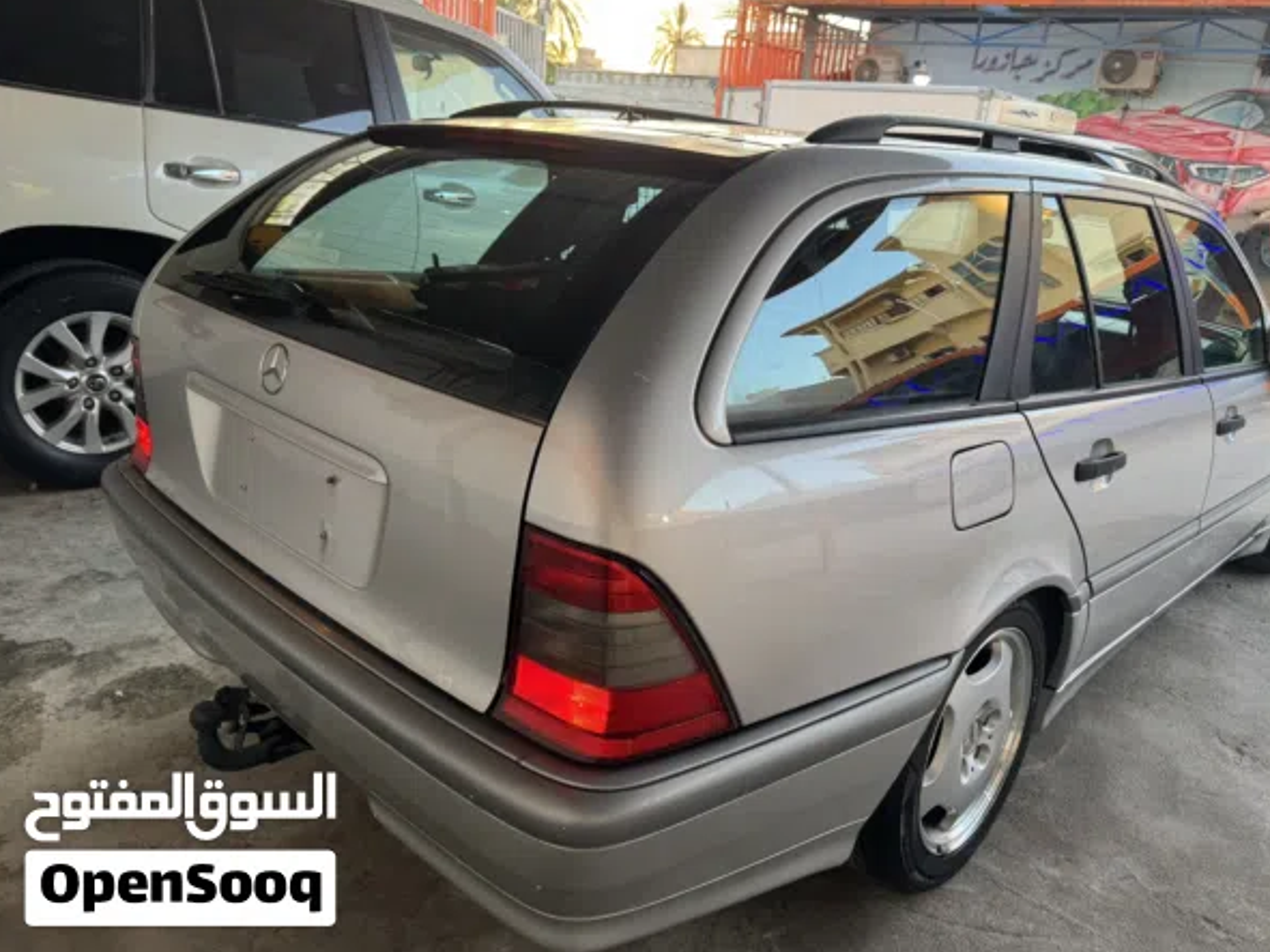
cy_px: 462
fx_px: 954
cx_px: 660
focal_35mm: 26
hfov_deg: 67.3
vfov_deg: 53.0
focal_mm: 6.76
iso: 100
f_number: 1.78
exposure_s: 1/100
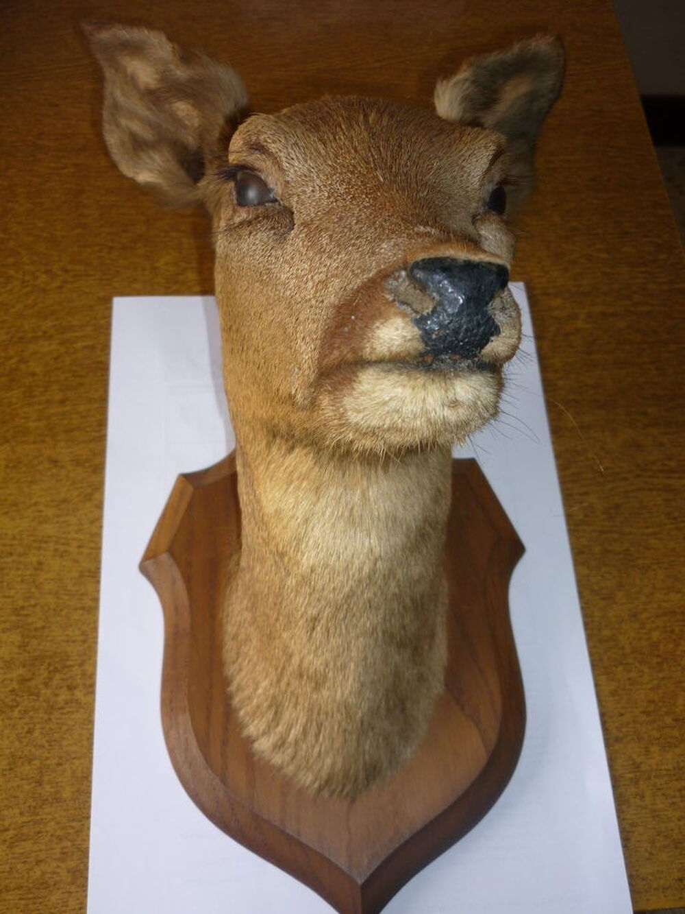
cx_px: 342
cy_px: 457
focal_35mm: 33
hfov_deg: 43.0
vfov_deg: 55.3
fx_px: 871
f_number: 2.8
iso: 100
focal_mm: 5.5
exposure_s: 1/30
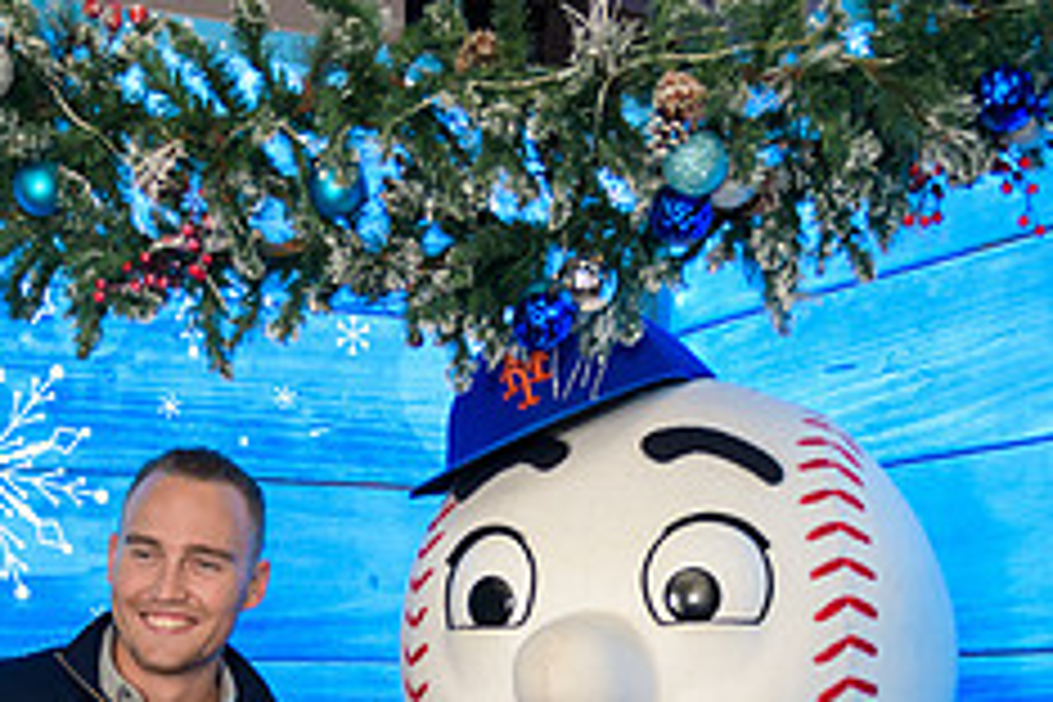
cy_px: 857
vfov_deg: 16.9
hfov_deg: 26.2
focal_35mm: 77
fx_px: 2252
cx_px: 382
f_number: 3.2
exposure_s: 1/125
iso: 400
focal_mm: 31
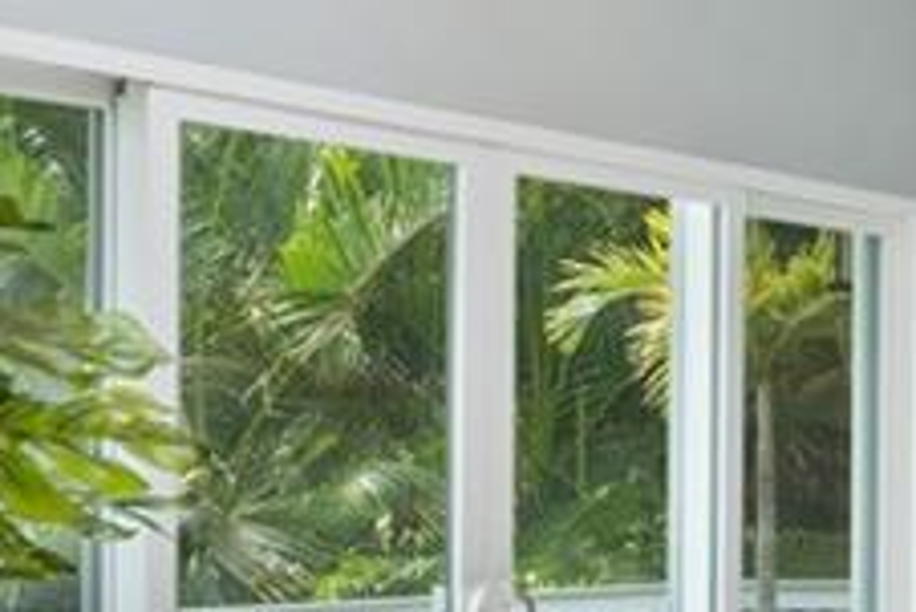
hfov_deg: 12.5
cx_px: 2521
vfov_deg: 13.8
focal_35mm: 99
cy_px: 503
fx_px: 2521
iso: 400
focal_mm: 14
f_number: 11
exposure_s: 1/30
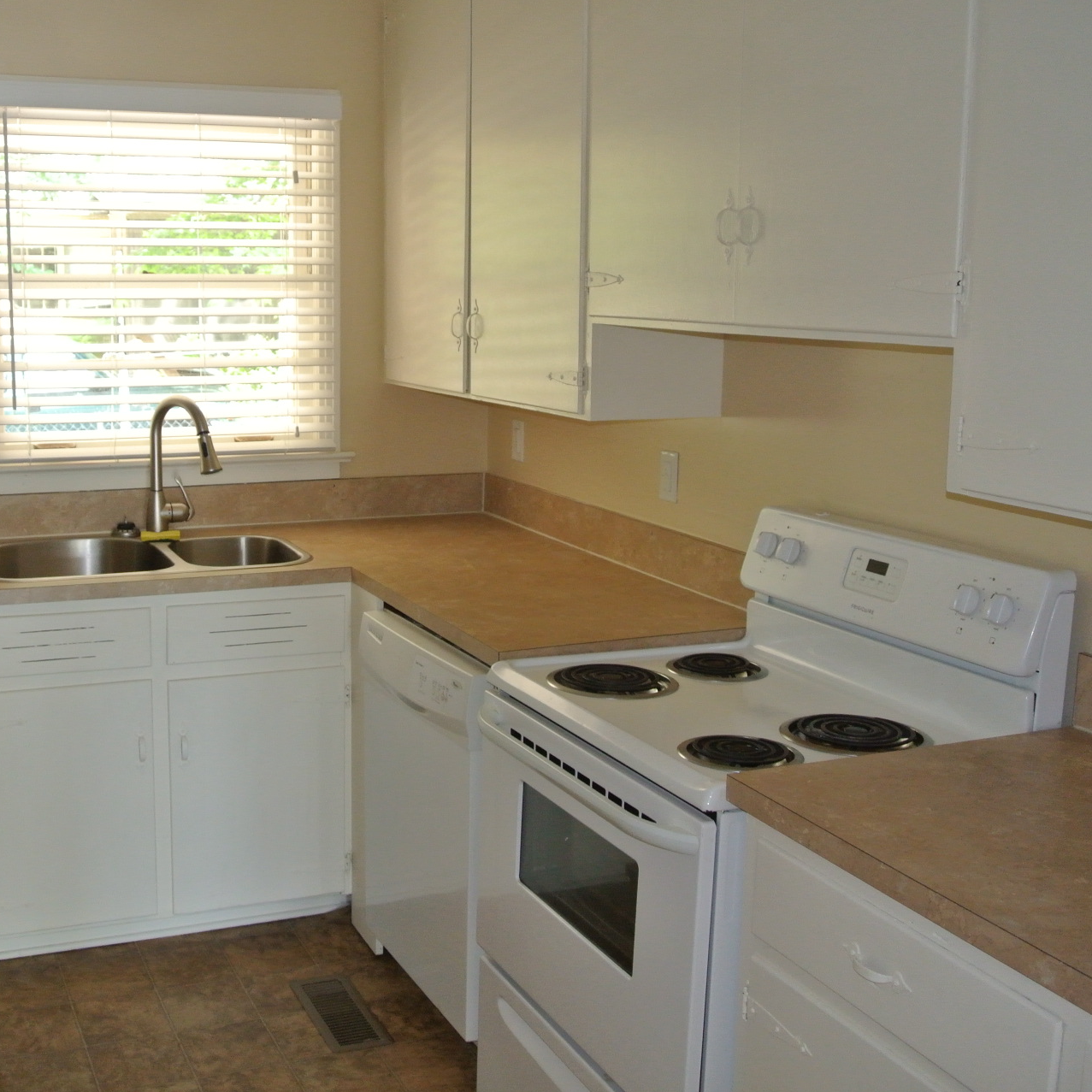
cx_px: 408
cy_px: 542
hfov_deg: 41.5
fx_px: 1428
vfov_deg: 41.9
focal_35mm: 40
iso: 720
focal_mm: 11.8
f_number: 3.8
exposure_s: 1/60
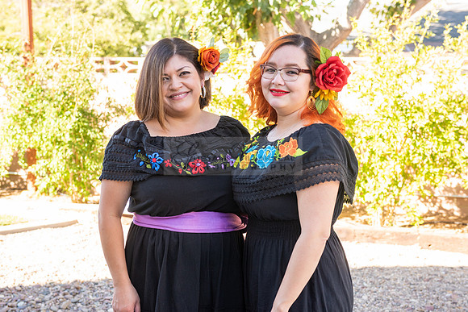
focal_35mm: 60
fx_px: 775
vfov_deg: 22.8
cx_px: 244
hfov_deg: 33.6
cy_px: 147
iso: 400
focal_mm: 52
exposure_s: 1/200
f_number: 4.5
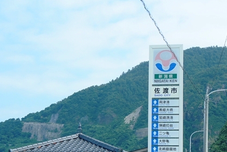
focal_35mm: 94
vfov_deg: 14.5
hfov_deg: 21.7
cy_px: 112
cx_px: 107
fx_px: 593
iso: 200
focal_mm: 33
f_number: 6.3
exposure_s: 1/320
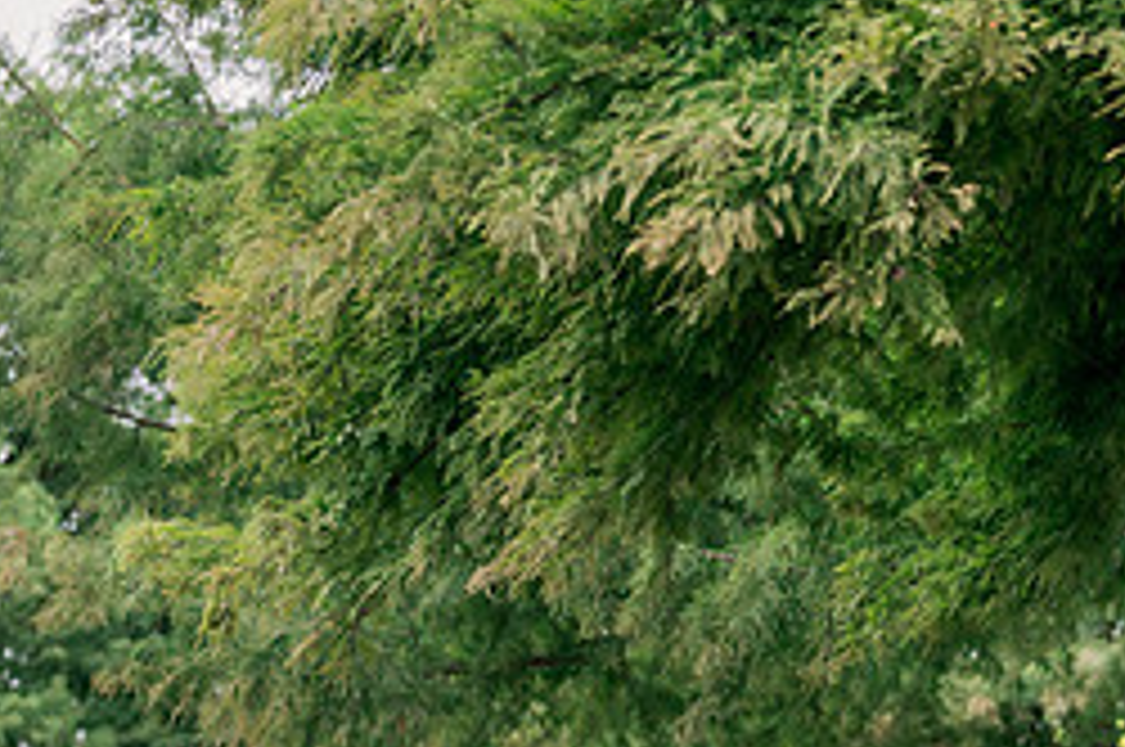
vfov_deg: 11.7
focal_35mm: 116
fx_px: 3620
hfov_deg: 17.5
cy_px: 756
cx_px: 963
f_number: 2.5
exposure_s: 1/320
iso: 1250
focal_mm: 50
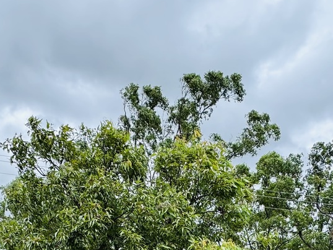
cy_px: 329
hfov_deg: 47.8
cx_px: 158
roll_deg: +0.2
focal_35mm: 39
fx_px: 375
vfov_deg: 29.4
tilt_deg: -4.7
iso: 50
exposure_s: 1/578
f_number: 2.2
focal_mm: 2.22
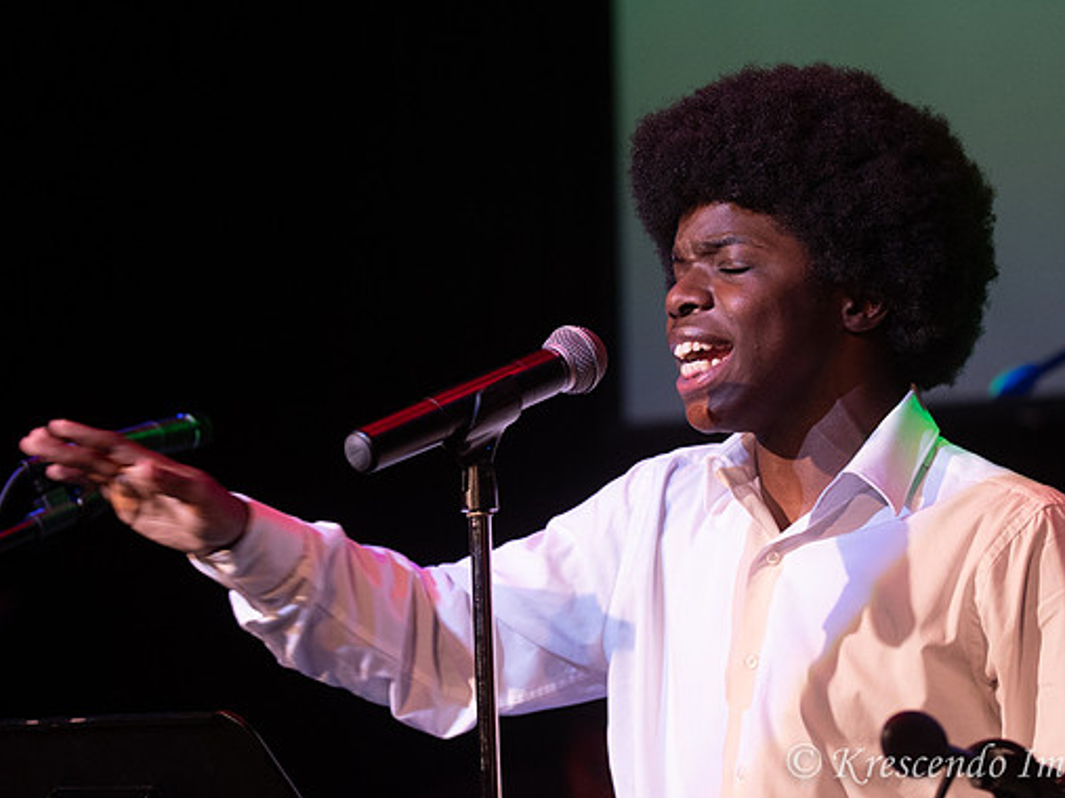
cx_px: 593
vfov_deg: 9.2
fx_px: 4983
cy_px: 365
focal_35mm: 162
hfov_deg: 12.2
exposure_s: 1/200
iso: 1600
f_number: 2.8
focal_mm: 90
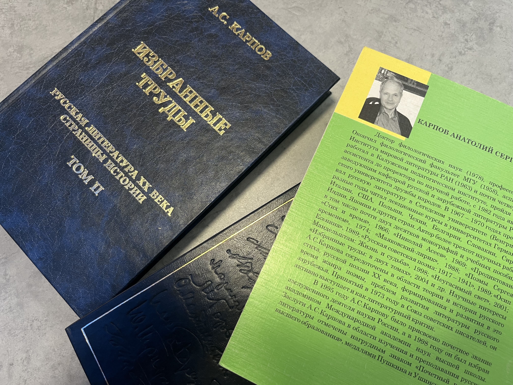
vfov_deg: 53.1
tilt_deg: -78.0
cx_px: 256
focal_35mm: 26
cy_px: 192
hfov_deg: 67.3
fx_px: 385
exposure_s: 1/50
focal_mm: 5.1
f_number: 1.6
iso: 80
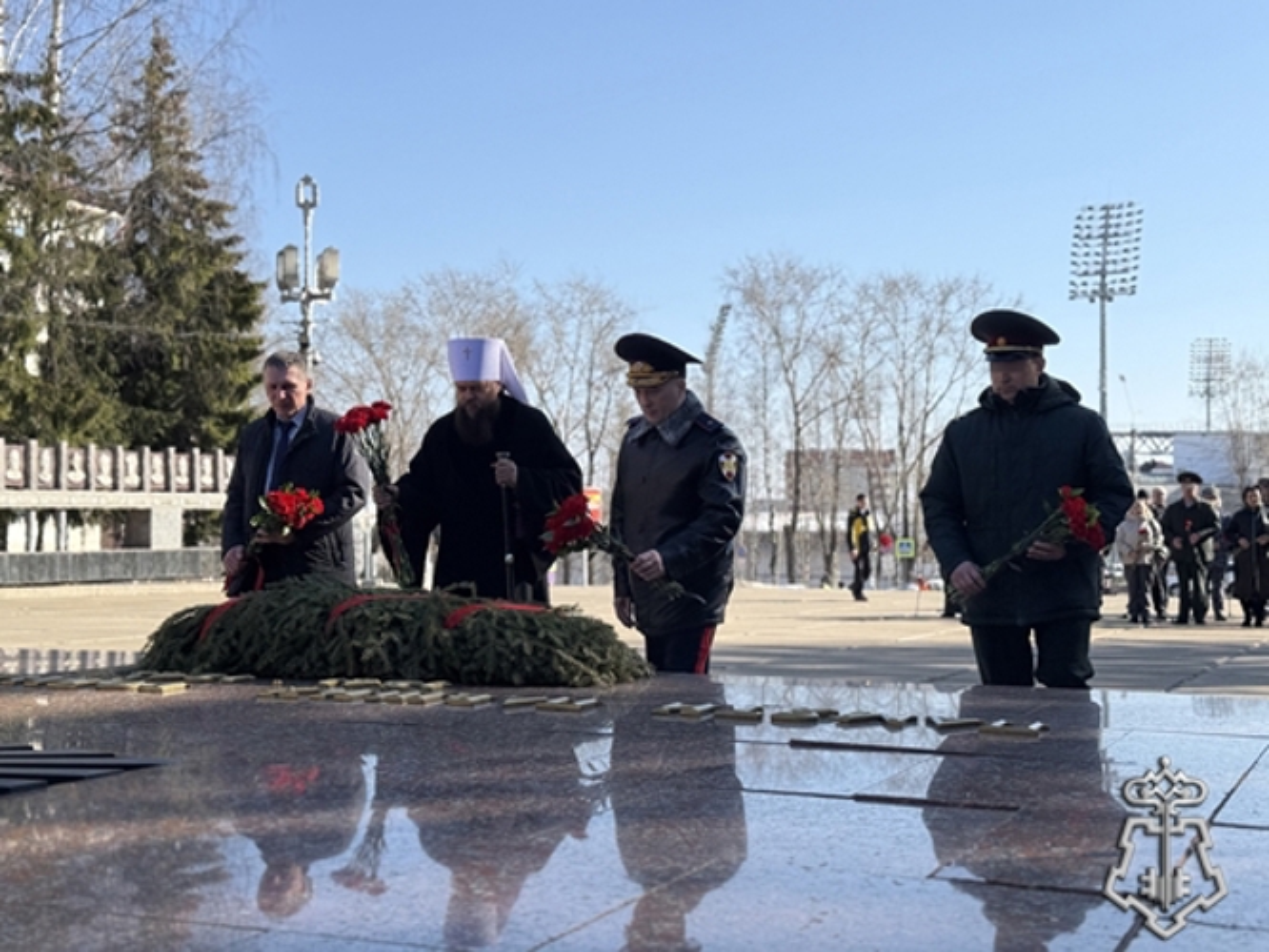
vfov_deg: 30.3
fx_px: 1760
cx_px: 634
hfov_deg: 39.6
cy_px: 476
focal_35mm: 48
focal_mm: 6.76
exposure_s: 1/4329
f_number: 1.78
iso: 80
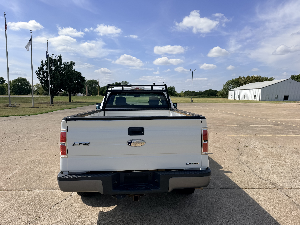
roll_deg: -1.7
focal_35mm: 24
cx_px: 150
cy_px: 112
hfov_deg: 71.6
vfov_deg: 56.8
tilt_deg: -0.5
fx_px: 208
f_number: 1.78
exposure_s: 1/7353
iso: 80
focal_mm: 6.76
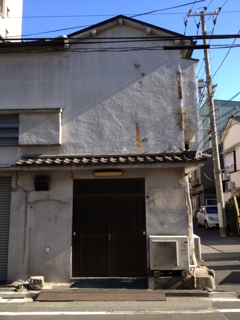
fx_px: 324
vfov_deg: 52.6
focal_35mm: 35
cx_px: 120
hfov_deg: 40.7
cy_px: 160
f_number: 2.4
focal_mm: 4.28
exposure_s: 1/531
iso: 64
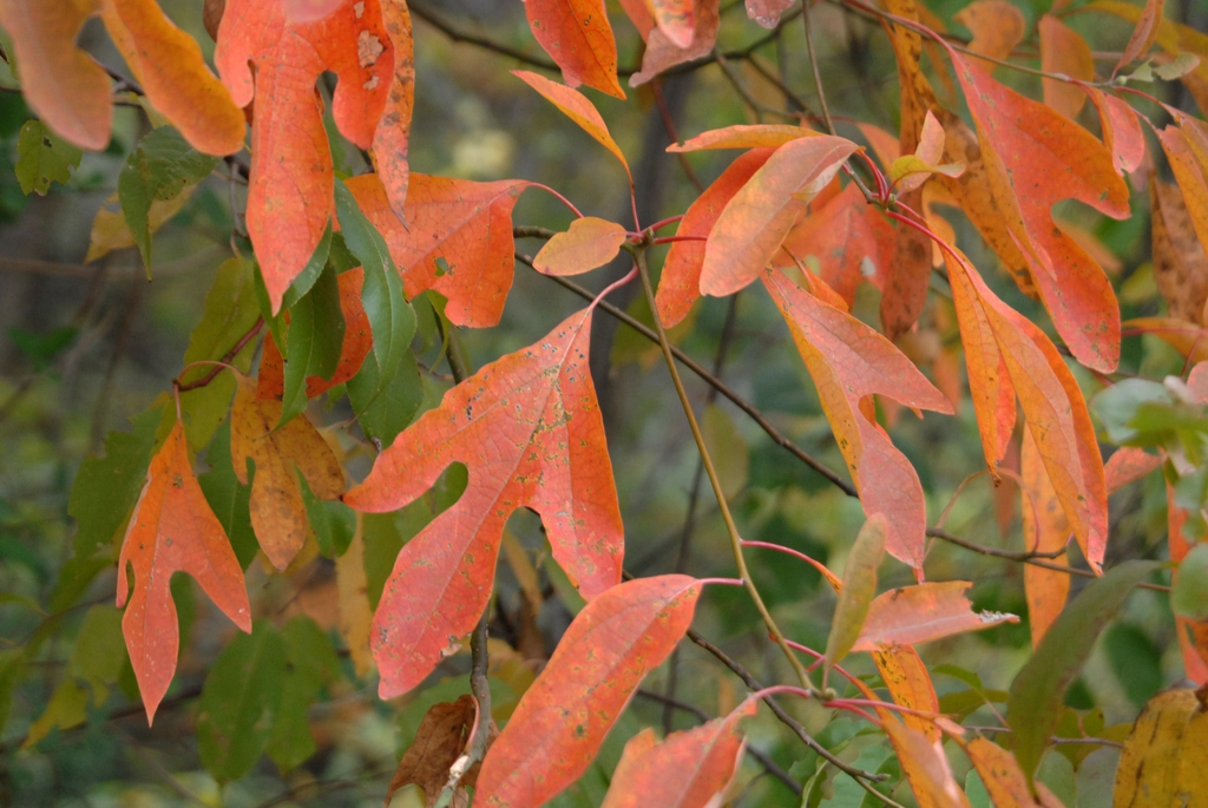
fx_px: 3023
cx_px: 604
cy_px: 404
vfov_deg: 15.2
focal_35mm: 90
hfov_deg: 22.6
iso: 400
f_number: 4.5
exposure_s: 1/45
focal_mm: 60
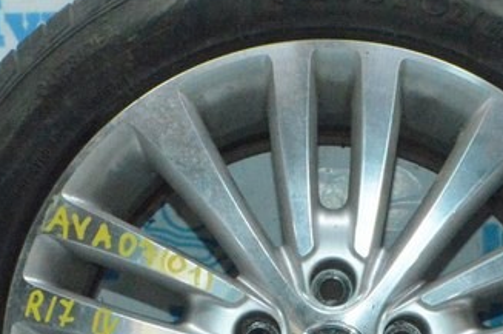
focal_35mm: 94
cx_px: 345
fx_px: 1311
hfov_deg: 21.6
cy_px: 401
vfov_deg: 14.1
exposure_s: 1/200
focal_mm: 20
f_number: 16
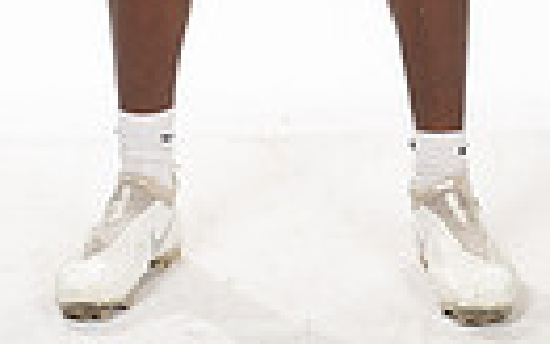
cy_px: -491
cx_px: 252
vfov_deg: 6.5
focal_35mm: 193
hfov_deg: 10.9
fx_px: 2894
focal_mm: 55
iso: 800
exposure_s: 1/320
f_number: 7.1
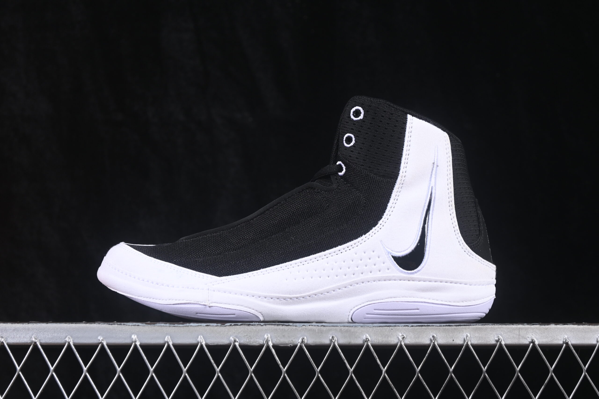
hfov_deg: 27.0
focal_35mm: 75
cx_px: 300
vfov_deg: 18.2
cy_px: 200
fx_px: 1248
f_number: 6.3
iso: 160
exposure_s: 1/60
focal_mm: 50
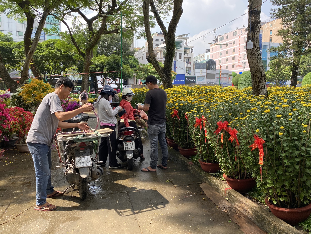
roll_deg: +0.8
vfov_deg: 49.7
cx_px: 157
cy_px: 115
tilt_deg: -4.5
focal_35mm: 28
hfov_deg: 63.4
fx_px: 252
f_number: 1.8
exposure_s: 1/613
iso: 32
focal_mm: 4.25
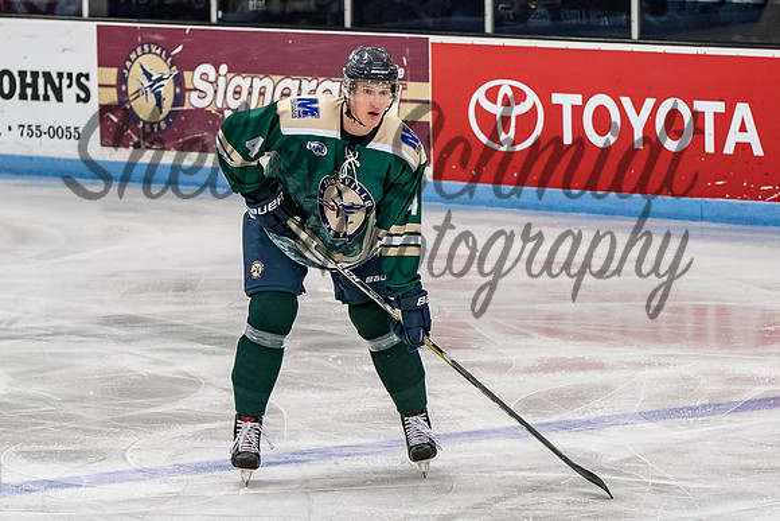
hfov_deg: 6.8
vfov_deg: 4.5
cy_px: 213
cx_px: 439
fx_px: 6589
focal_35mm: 304
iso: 2500
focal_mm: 130
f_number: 4
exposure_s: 1/800
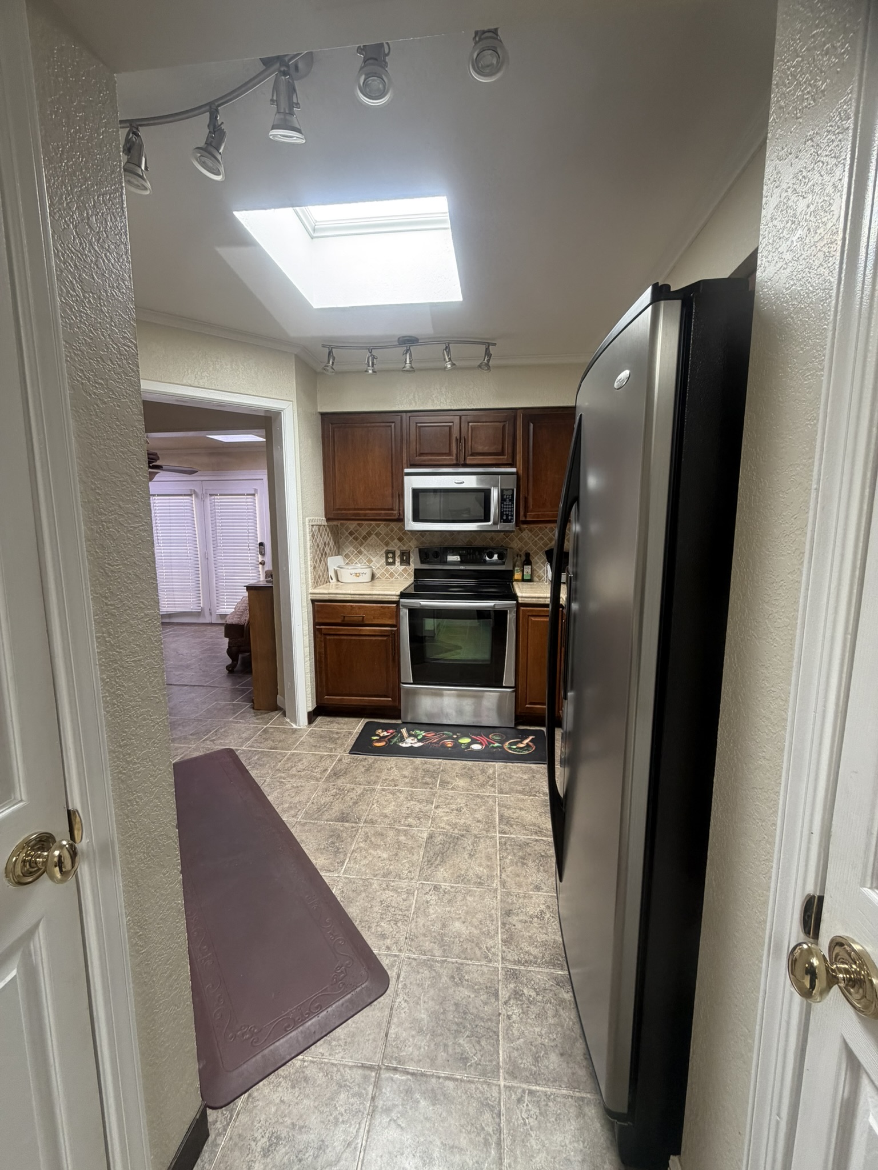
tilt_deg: -8.4
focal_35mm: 14
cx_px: 439
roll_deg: +0.4
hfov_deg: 85.7
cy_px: 585
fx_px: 473
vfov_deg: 102.1
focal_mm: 2.22
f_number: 2.2
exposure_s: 1/121
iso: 200
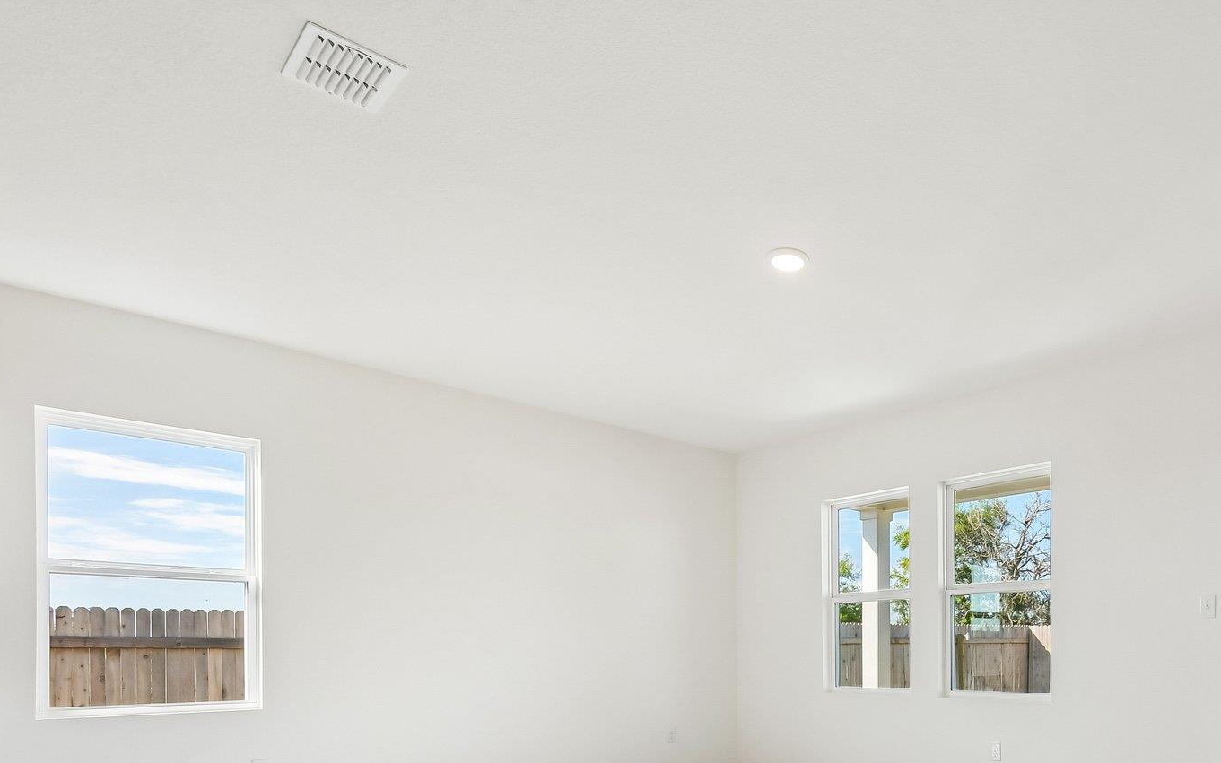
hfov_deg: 72.8
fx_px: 765
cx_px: 885
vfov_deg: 50.6
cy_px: 581
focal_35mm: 23
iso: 400
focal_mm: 10
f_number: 8
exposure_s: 1/160
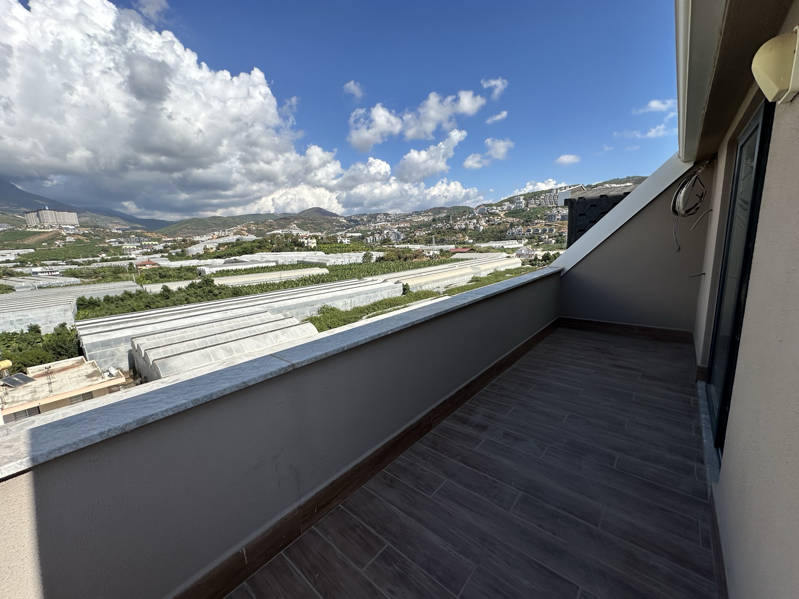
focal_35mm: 14
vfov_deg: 85.7
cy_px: 300
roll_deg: +2.7
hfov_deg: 102.1
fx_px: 323
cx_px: 400
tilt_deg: -7.1
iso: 50
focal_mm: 2.22
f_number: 2.2
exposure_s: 1/2398
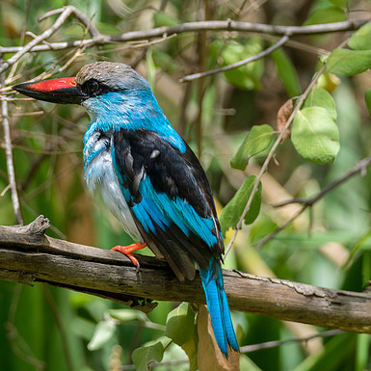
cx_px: 110
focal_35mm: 634
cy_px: 186
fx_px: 7688
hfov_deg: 2.8
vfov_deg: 2.8
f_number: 6.3
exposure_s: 1/250
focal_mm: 330
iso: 400
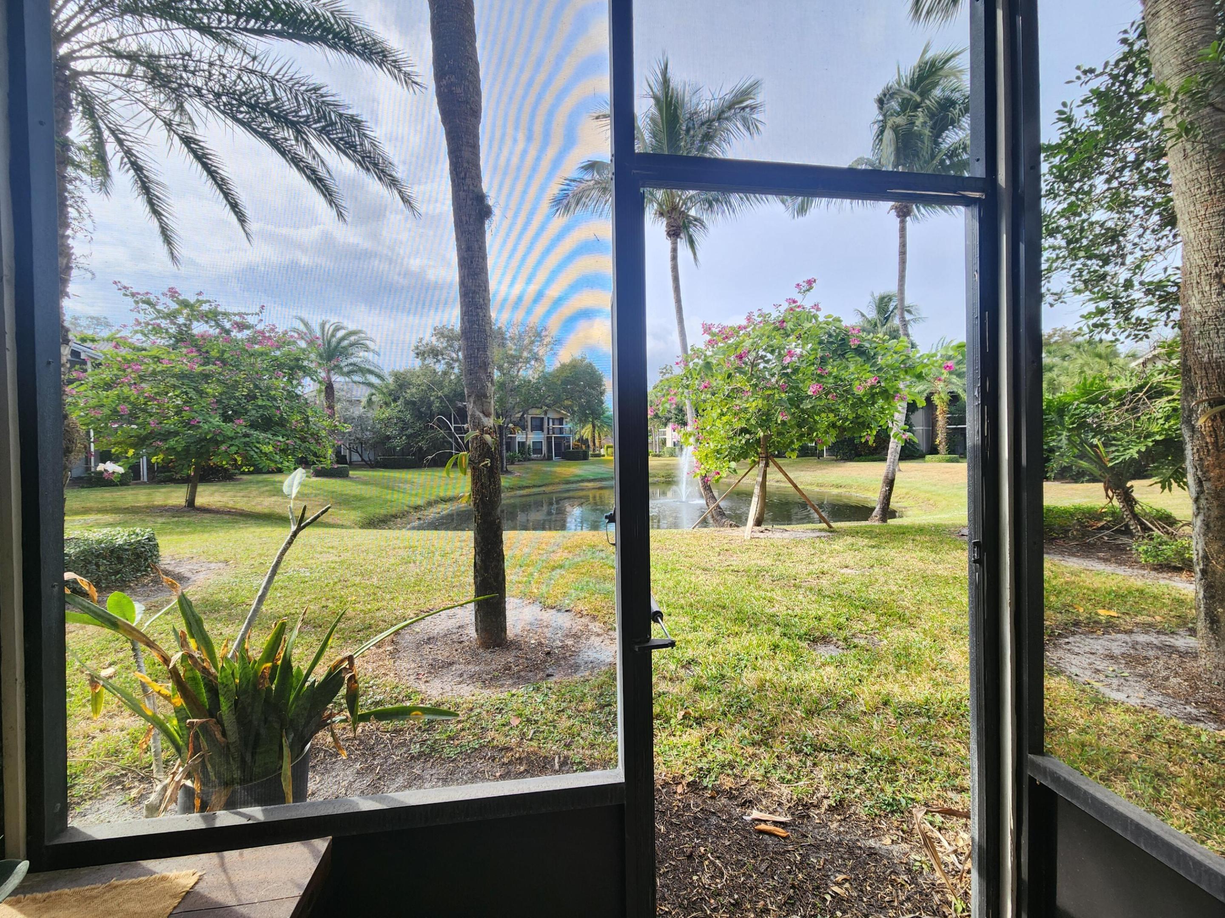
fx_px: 460
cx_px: 612
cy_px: 459
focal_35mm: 13
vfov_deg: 89.9
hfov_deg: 106.2
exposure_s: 1/341
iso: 50
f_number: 2.2
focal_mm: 2.2
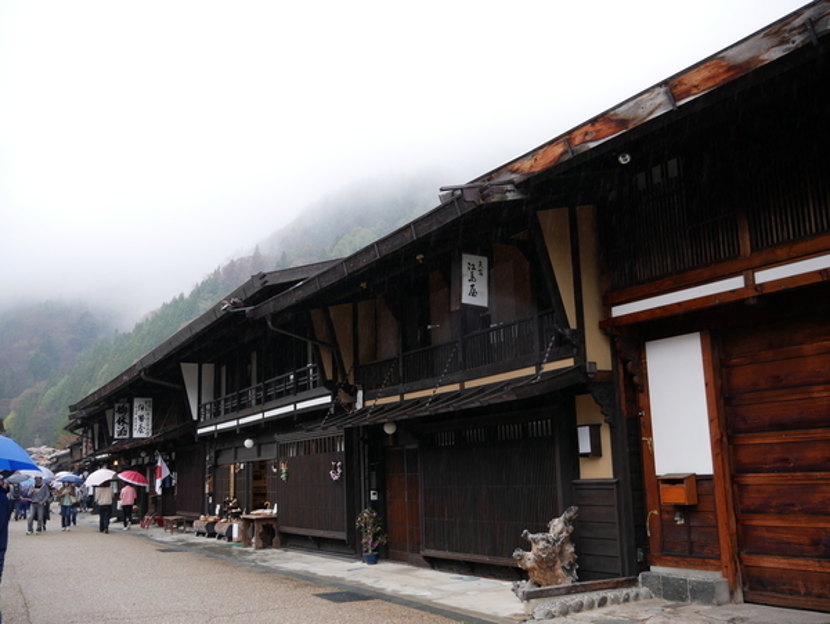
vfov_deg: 39.7
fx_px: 864
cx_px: 415
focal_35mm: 36
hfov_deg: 51.3
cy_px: 312
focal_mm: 18
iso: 200
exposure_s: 1/125
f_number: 4.5
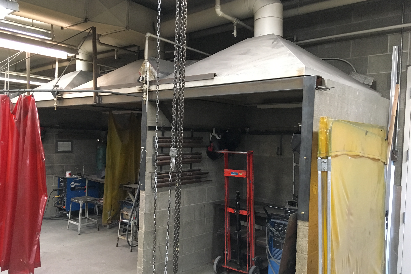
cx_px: 207
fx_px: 354
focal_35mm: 31
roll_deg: -1.5
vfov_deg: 42.3
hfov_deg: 60.3
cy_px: 151
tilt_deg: -1.4
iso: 200
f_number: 2.2
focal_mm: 4.15
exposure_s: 1/30
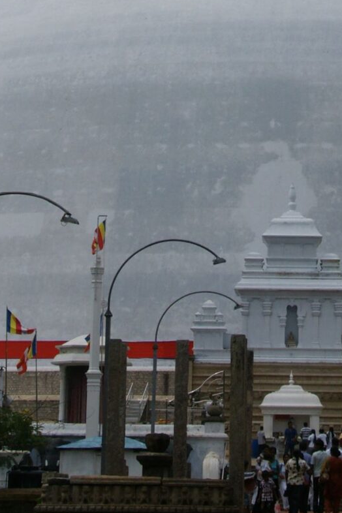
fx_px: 1810
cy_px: -49
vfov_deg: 15.7
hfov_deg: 10.8
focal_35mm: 127
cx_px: 237
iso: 200
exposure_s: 1/1250
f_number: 11
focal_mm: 26
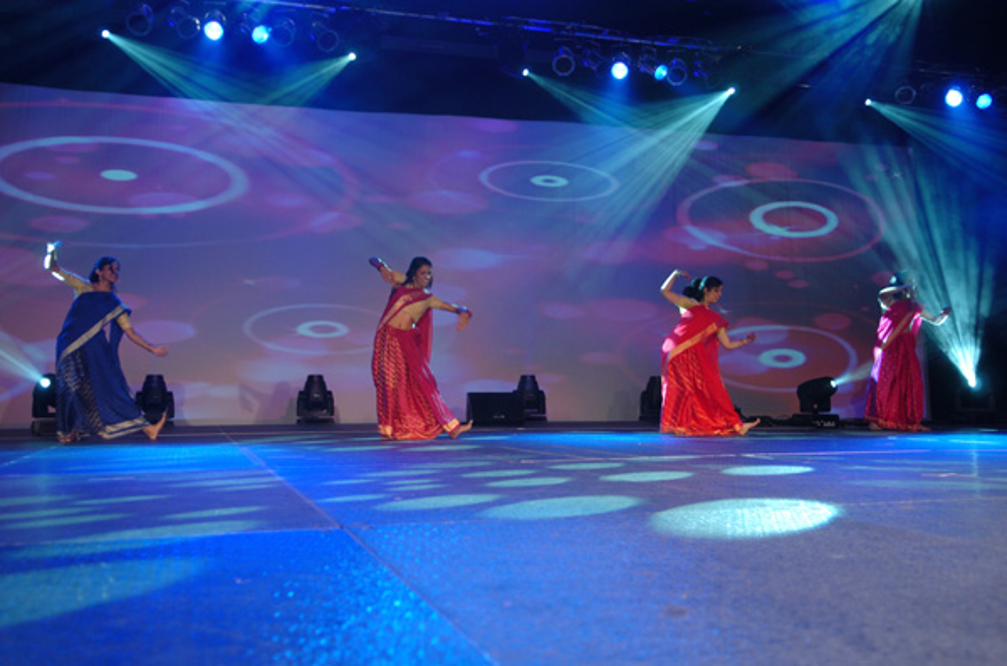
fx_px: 1005
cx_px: 504
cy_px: 333
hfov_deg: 53.2
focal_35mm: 36
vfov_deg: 36.7
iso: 400
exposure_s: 1/50
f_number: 2.8
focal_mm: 24
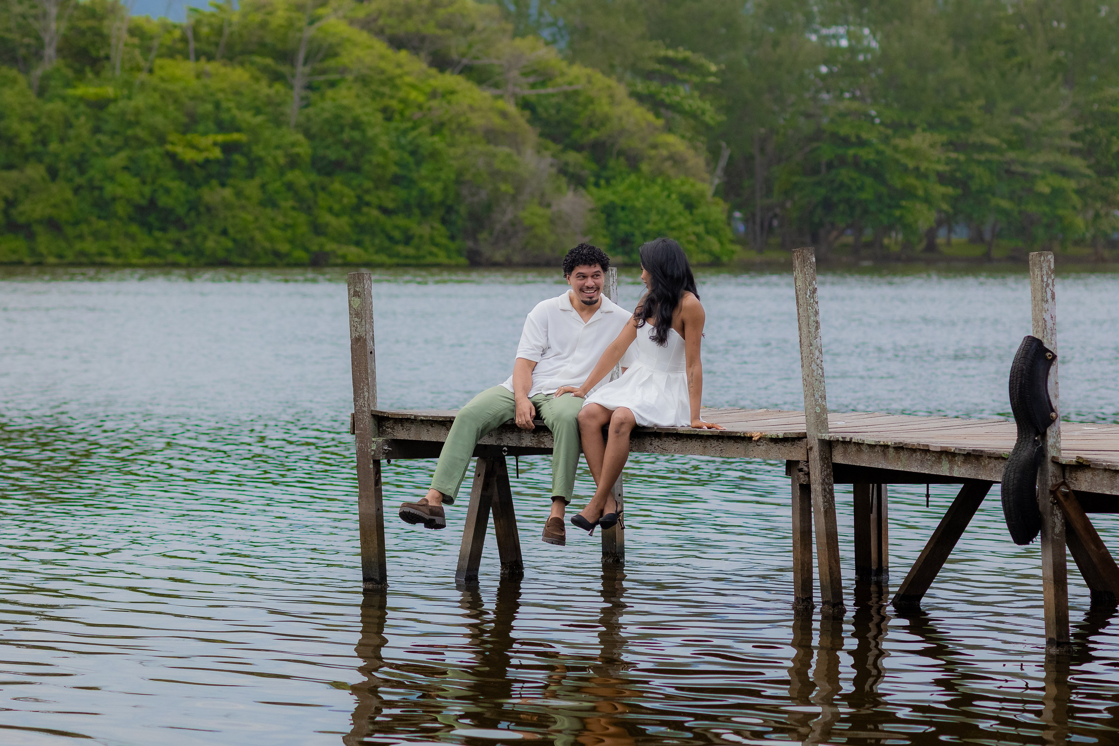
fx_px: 3963
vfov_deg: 10.8
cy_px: 373
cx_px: 560
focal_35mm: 128
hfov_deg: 16.1
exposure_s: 1/800
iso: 800
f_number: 3.2
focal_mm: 85
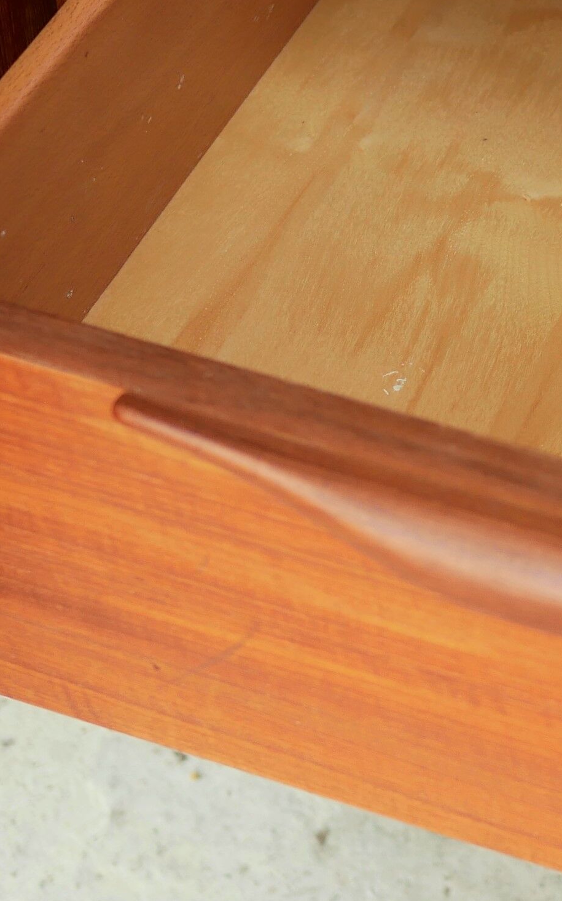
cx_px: 642
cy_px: 438
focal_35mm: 133
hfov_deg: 9.7
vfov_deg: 15.7
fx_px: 3261
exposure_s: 1/160
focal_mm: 20
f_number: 2
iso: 200
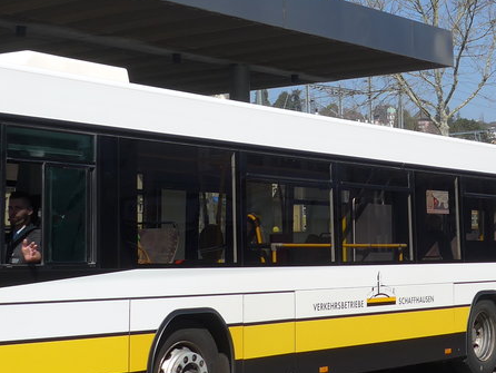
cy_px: 101
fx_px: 1118
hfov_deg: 24.9
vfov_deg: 18.8
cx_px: 327
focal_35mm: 78
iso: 80
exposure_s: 1/1600
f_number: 2.8
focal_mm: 6
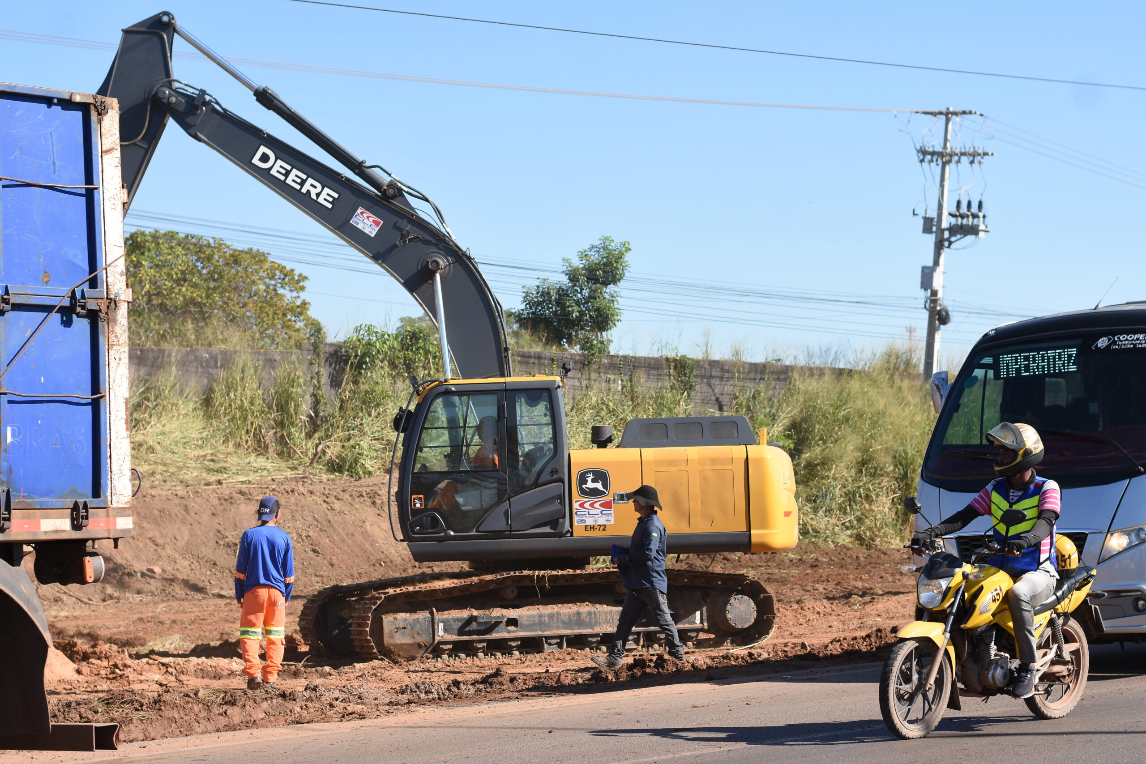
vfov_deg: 18.2
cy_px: 382
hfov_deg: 27.0
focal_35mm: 75
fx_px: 2387
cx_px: 573
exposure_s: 1/1000
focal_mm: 50
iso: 125
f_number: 4
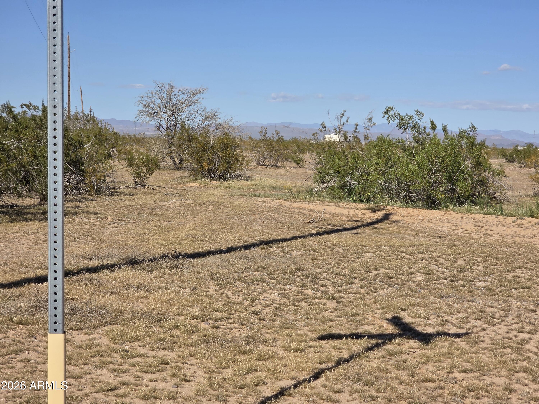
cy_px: 202
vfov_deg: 21.3
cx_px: 270
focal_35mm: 69
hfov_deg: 28.2
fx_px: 1074
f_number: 2.4
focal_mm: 7.9
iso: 50
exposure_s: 1/3168
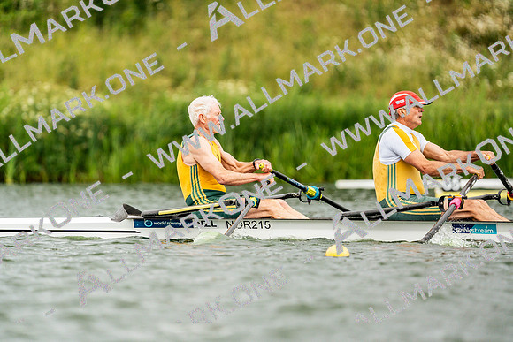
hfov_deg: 4.1
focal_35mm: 500
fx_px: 7126
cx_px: 256
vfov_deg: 2.8
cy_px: 171
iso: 1000
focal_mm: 500
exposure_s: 1/2000
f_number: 6.3
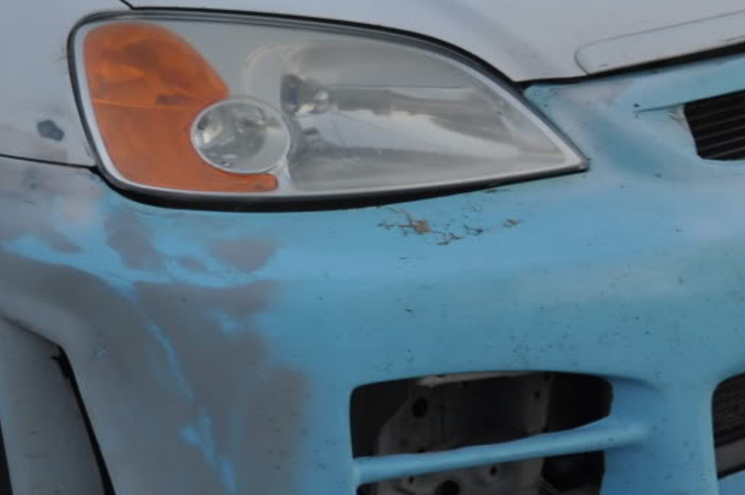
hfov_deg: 11.7
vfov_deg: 7.8
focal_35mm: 175
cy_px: 54
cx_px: 65
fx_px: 3617
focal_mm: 30
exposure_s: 1/30
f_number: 4.2
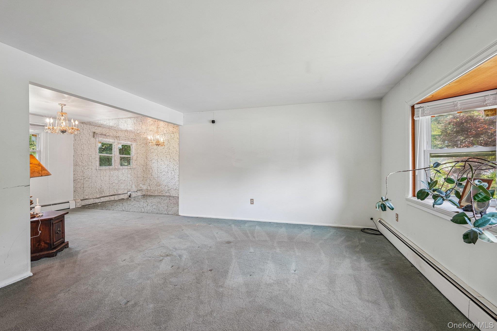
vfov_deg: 72.0
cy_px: 166
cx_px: 248
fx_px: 228
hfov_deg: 95.0
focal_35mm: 16
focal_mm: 16.5
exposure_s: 1/30
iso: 250
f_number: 8
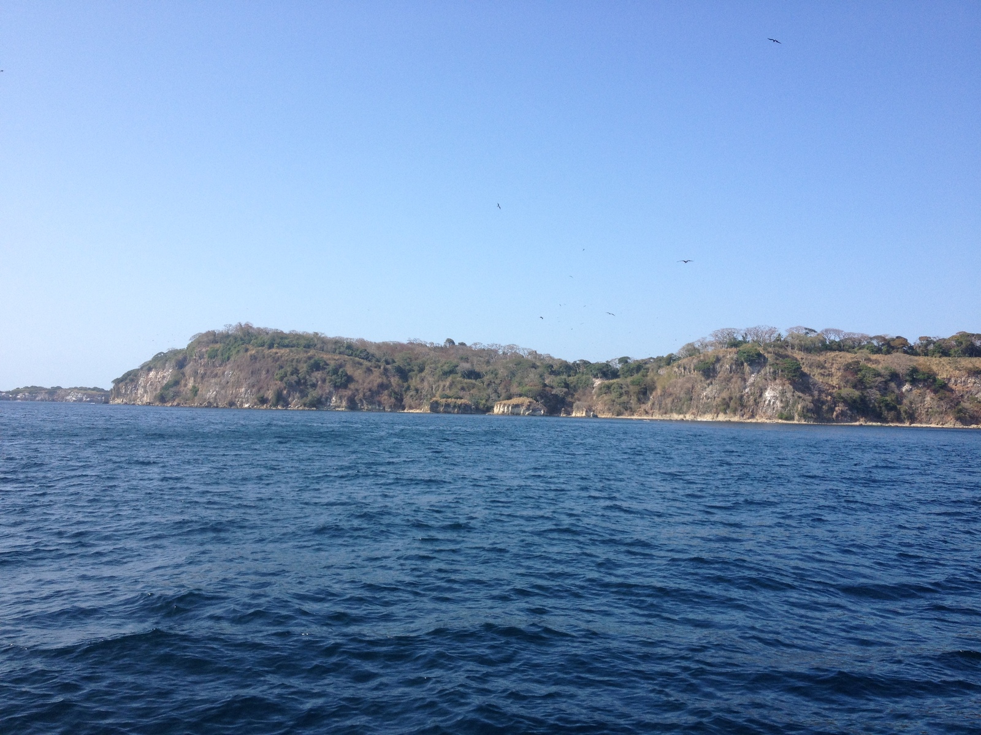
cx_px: 490
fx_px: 992
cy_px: 368
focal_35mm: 35
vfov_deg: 40.7
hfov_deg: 52.6
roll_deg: -1.2
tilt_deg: -0.7
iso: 50
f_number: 2.4
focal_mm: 4.28
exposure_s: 1/1493
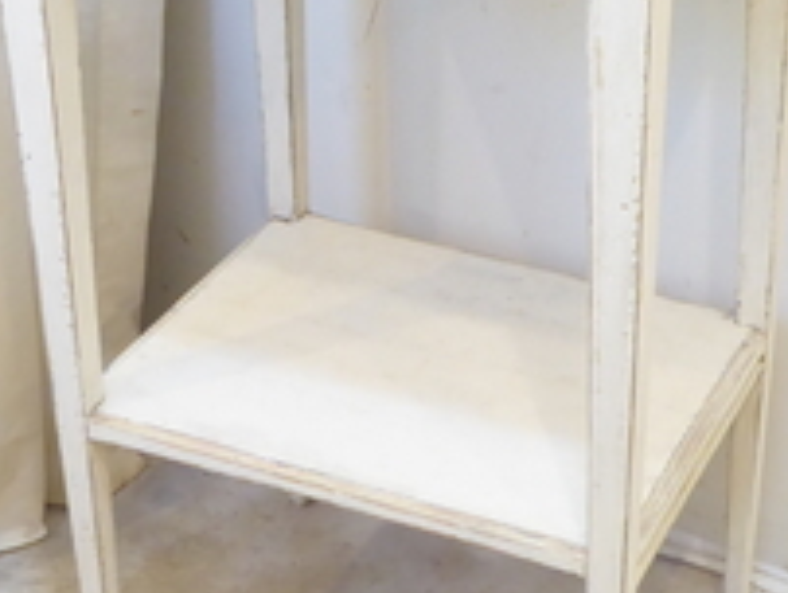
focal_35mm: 86
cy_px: 308
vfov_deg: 17.2
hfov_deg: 22.6
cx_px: 519
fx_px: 1960
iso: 400
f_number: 3.5
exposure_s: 1/10
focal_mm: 5
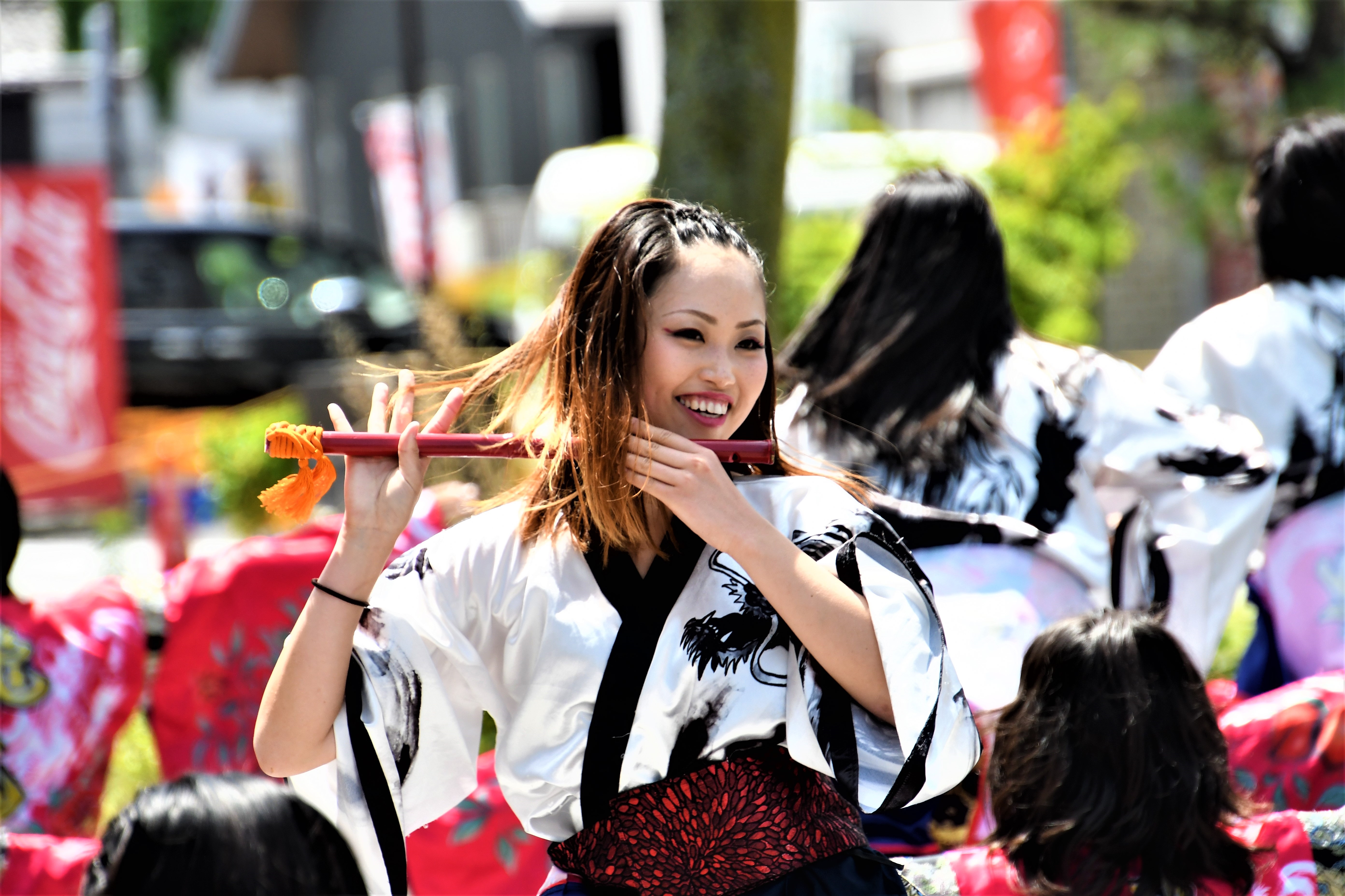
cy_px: 448
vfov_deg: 3.8
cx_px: 672
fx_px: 13449
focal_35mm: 360
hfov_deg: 5.7
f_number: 6.3
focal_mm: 240
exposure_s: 1/800
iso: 500
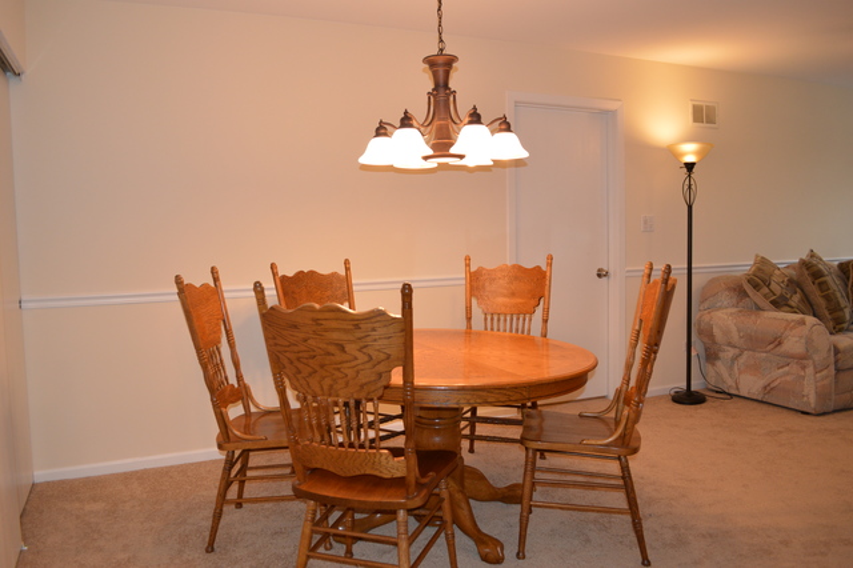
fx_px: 639
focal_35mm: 27
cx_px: 426
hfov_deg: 67.4
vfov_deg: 47.9
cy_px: 284
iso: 450
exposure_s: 1/60
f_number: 3.5
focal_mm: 18
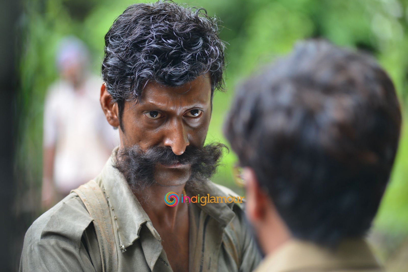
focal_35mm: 125
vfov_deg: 11.0
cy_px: 136
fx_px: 1417
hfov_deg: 16.4
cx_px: 204
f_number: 3.2
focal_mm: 125
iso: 500
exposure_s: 1/160
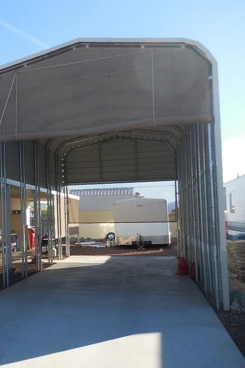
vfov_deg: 50.6
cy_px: 201
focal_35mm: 38
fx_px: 388
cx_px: -7
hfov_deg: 32.0
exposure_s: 1/640
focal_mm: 4.5
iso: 125
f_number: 3.3
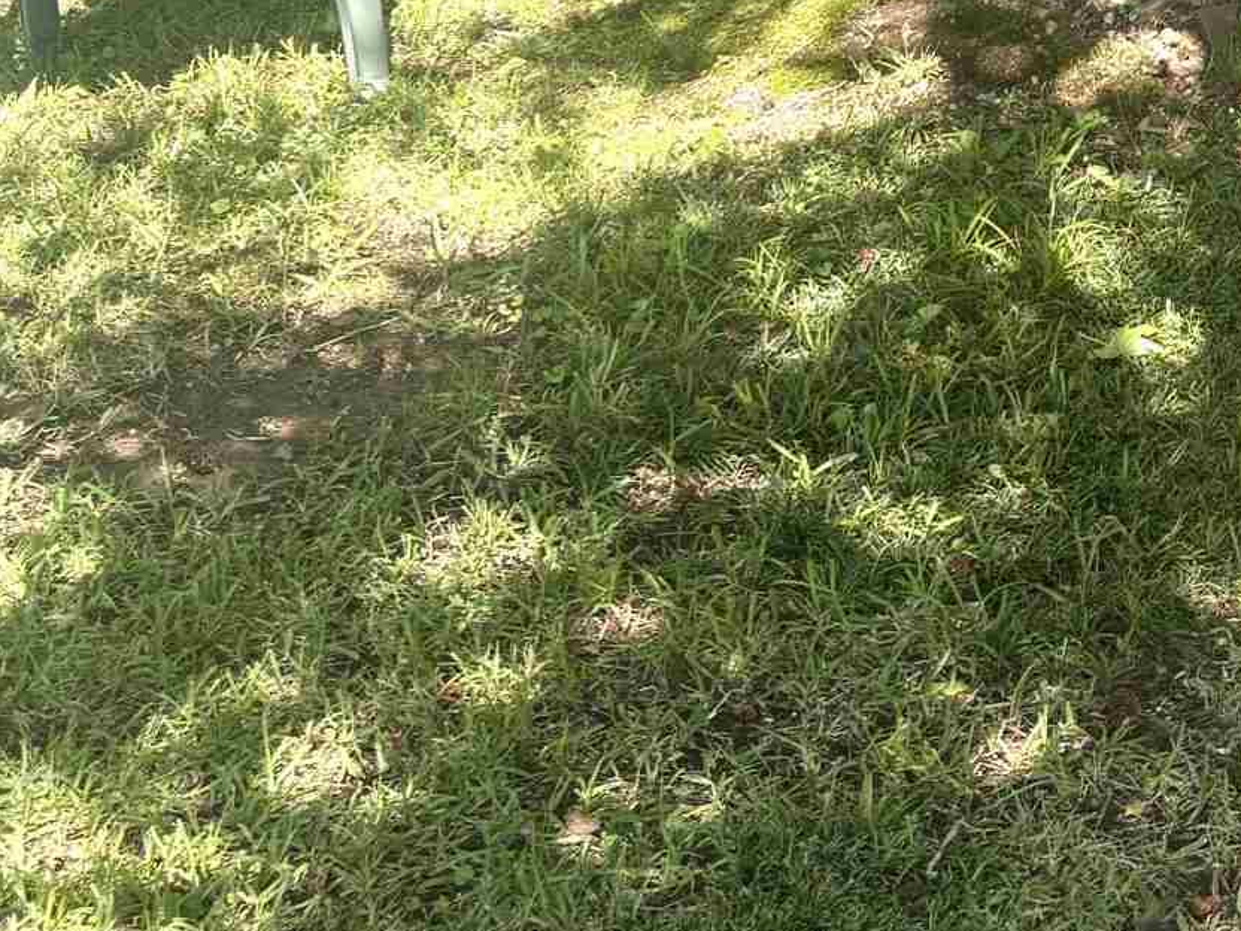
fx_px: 3442
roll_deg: +2.6
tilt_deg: -5.5
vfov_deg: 14.0
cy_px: -634
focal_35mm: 96
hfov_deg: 20.1
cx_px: 1069
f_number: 1.6
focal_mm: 5.96
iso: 50
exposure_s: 1/338
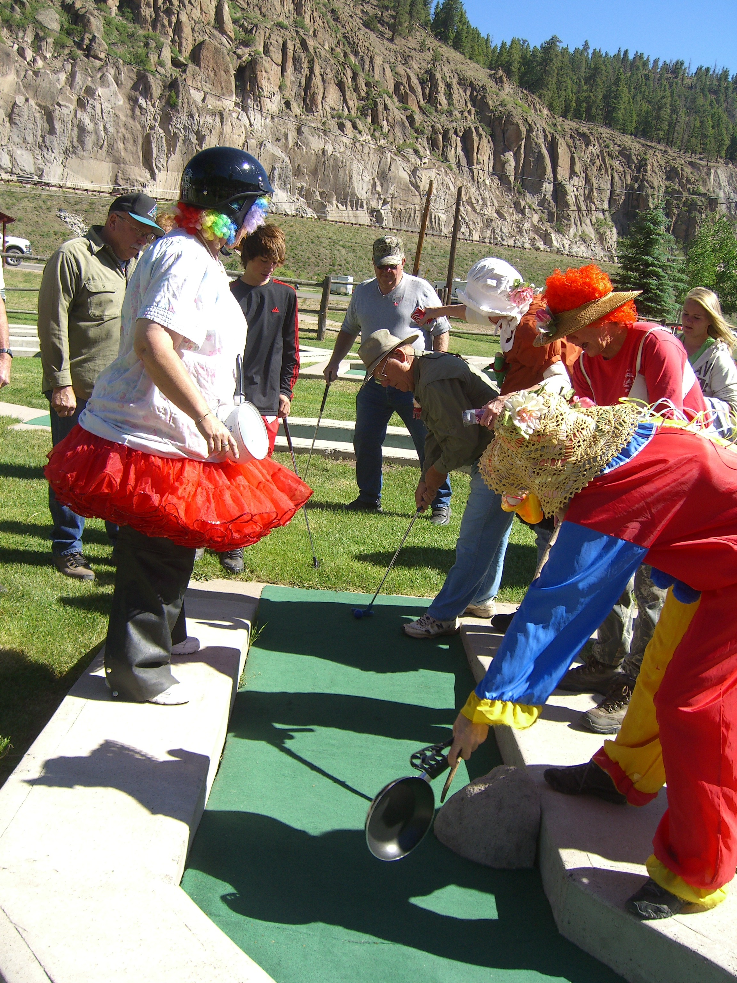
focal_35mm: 38
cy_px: 492
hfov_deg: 37.7
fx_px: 1079
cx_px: 368
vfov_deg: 49.0
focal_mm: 7.9
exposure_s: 1/800
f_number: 2.8
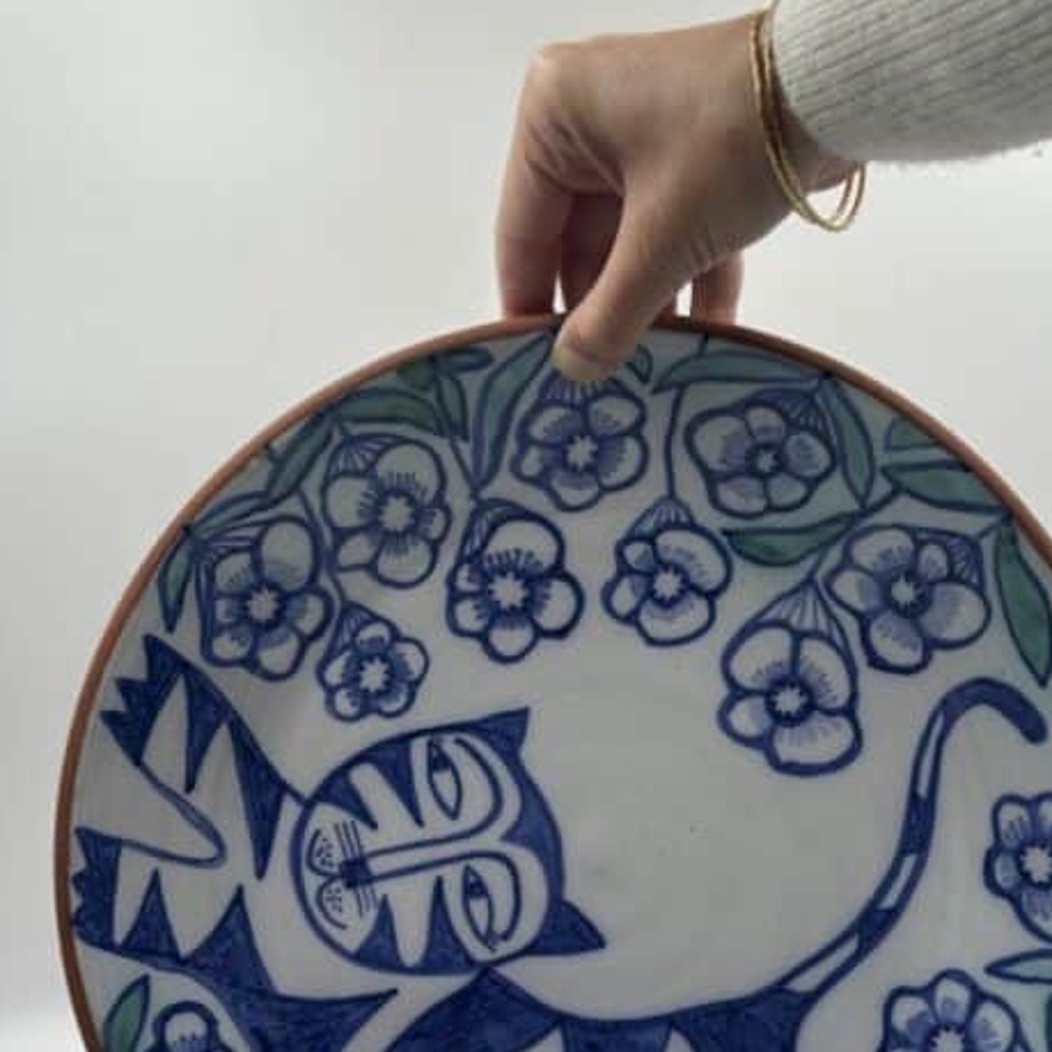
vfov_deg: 23.2
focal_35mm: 74
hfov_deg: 23.3
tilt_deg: -11.2
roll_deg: -1.8
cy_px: 747
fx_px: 2544
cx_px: 626
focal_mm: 6.86
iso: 64
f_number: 1.78
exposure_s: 1/277
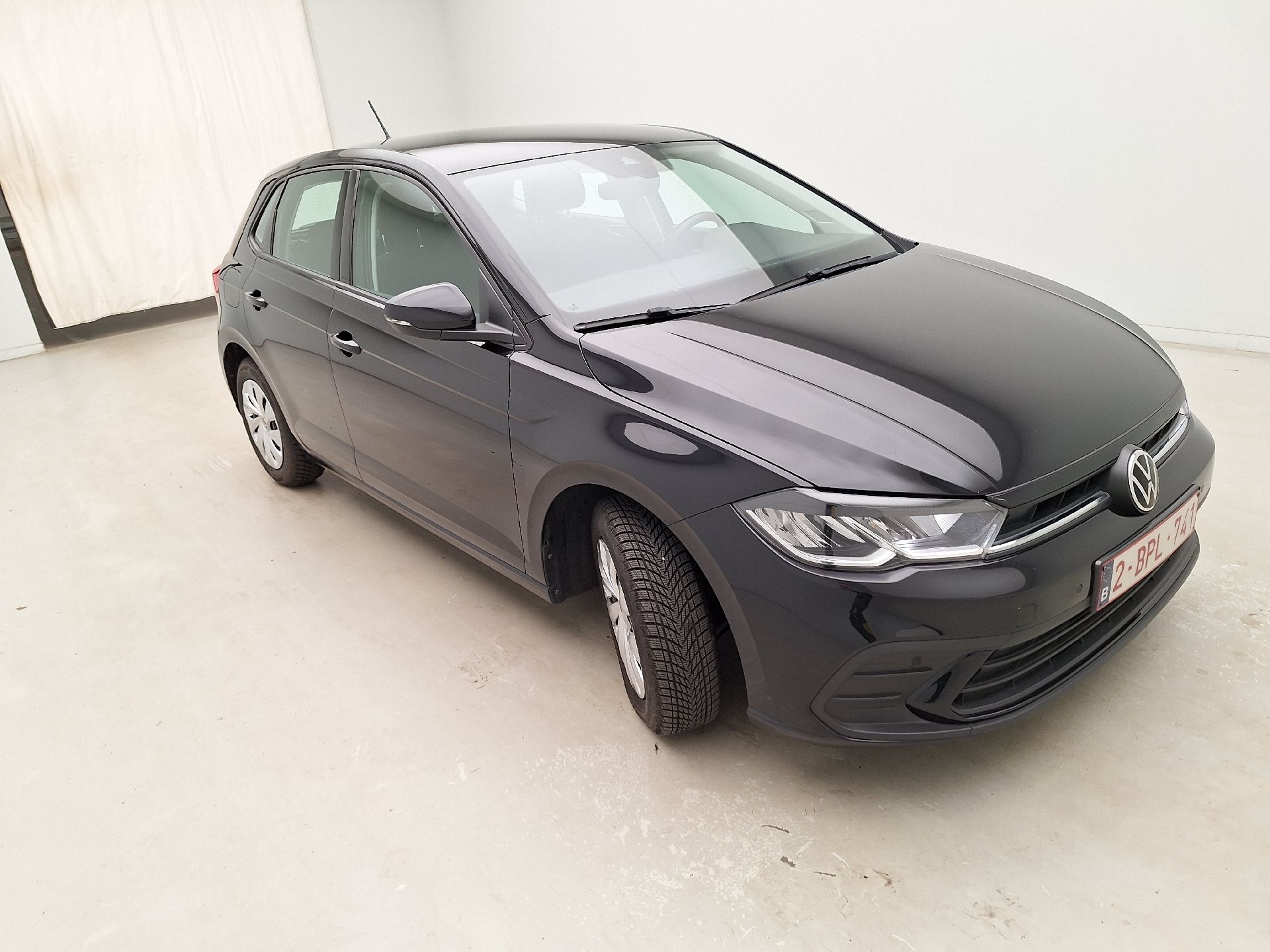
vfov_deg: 58.9
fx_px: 844
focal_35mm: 23
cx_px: 635
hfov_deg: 73.9
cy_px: 476
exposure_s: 1/100
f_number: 1.8
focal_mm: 5.54
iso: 64
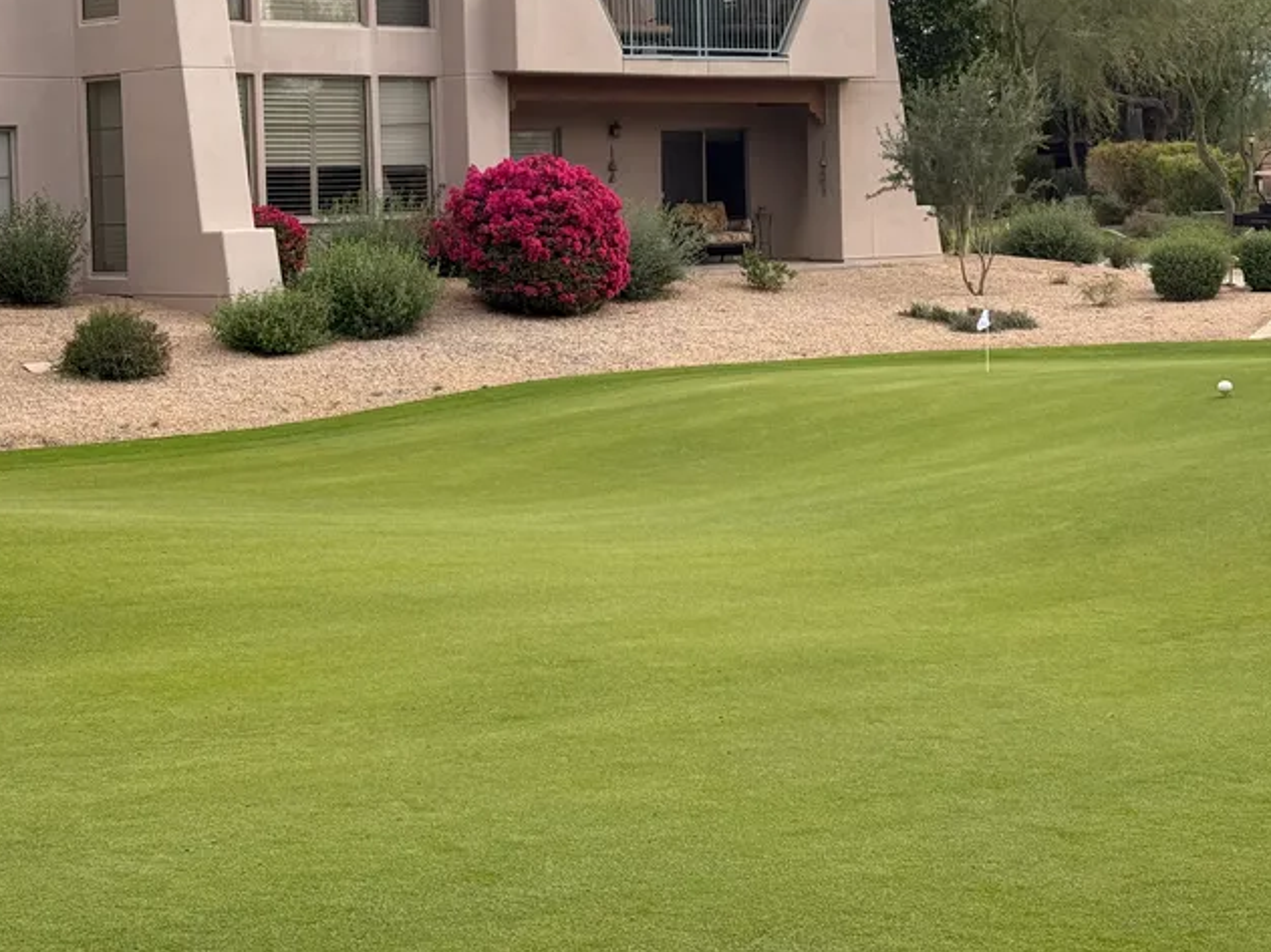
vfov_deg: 20.0
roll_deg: +1.1
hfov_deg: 26.6
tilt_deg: -0.9
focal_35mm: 73
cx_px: 800
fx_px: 2680
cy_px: 229
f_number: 1.8
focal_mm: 6.8
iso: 80
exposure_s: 1/3096
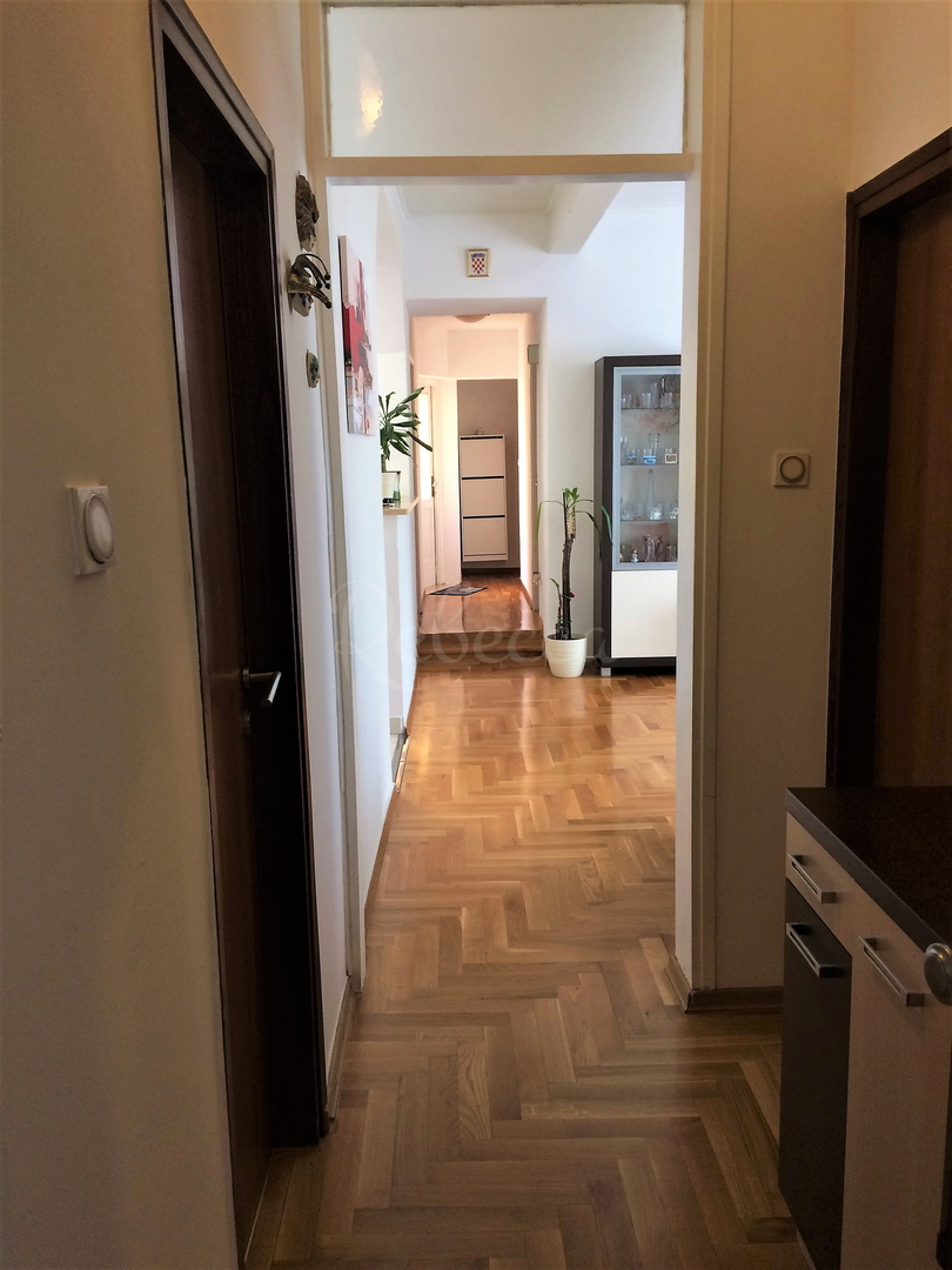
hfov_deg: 48.2
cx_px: 476
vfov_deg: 61.7
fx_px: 1063
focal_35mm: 29
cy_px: 635
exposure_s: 1/33
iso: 100
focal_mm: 4.15
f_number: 2.2
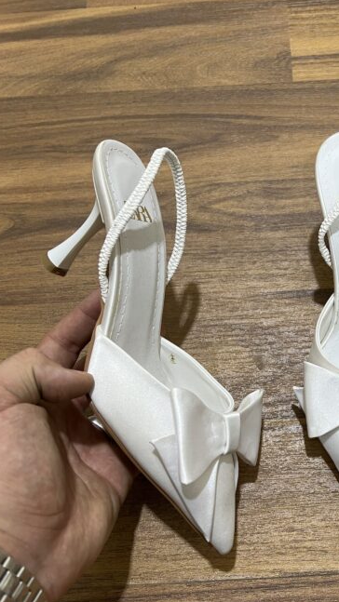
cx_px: 272
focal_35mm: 35
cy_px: 354
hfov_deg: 32.8
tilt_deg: -69.6
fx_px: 559
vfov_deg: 56.3
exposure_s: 1/50
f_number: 1.5
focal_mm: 5.7
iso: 80
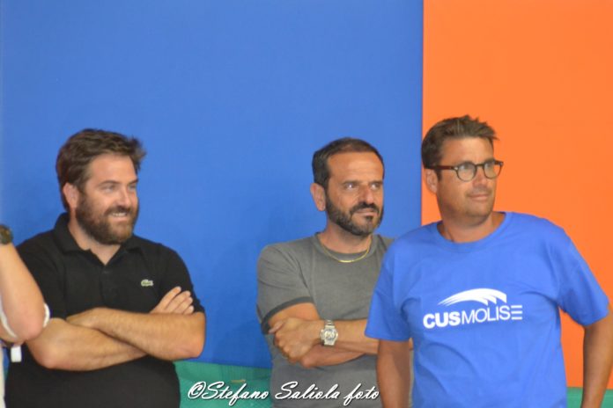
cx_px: 306
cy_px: 204
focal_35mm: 270
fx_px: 4597
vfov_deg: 5.1
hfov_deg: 7.6
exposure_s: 1/60
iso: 3200
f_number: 4.5
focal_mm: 180
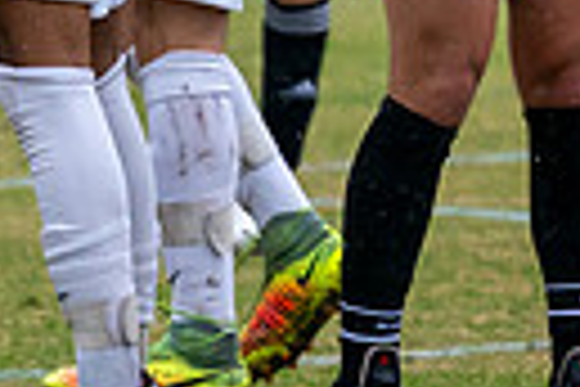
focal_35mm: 2024
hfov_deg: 1.0
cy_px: -290
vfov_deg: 0.7
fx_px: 32606
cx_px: 787
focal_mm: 345
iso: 3200
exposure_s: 1/1000
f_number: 5.6
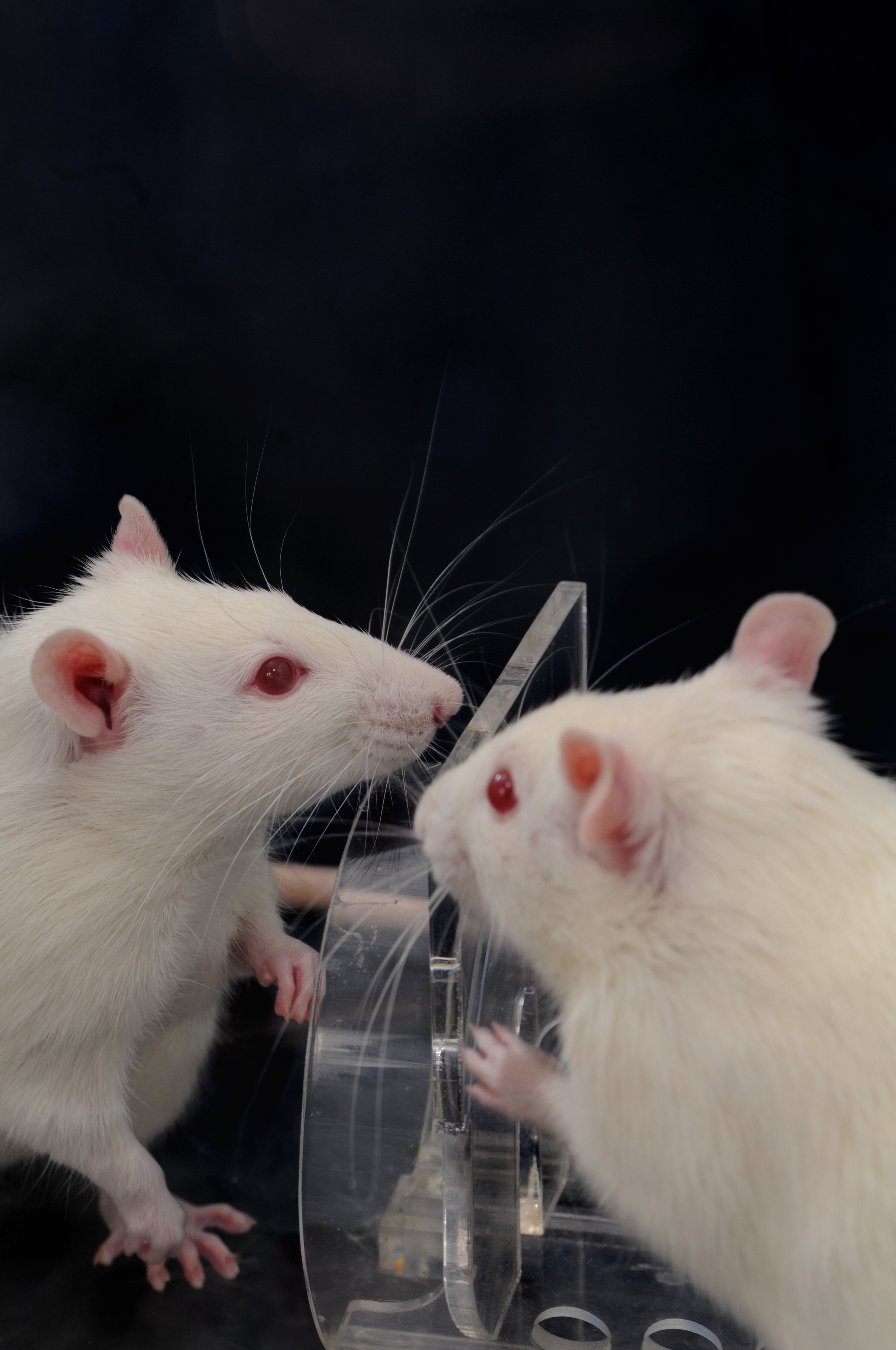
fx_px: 3930
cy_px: 675
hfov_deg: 13.0
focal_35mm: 105
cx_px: 448
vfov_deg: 19.5
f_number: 11
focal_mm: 70
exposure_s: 1/80
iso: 200
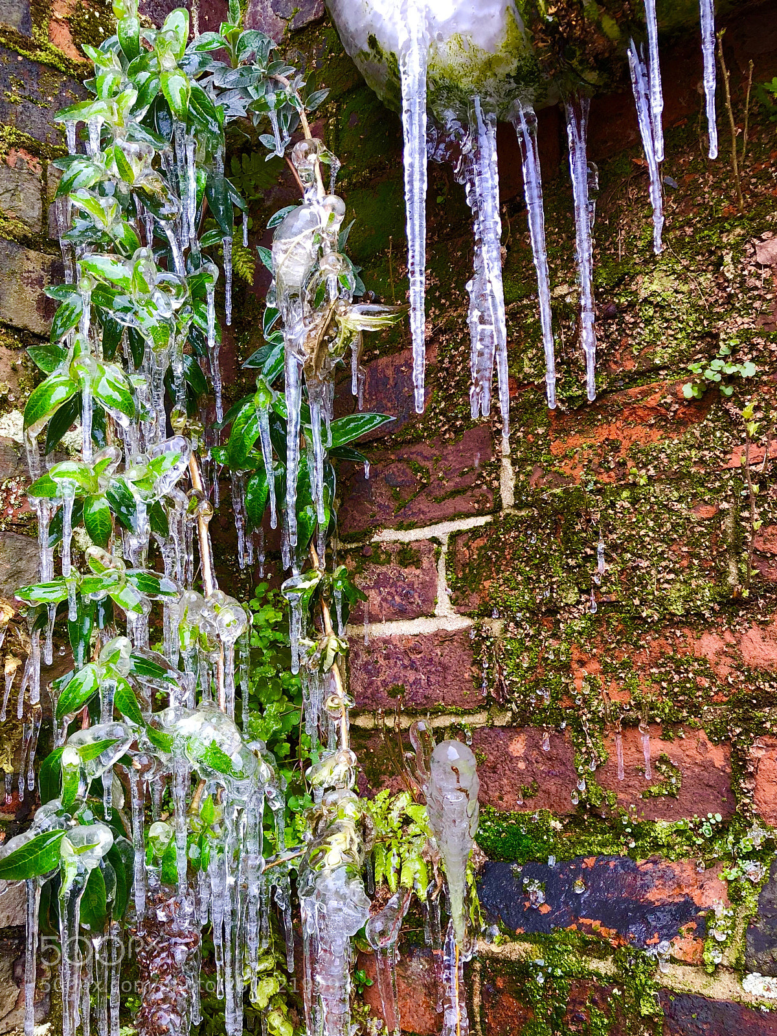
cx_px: 388
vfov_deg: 63.4
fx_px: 838
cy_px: 518
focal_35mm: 28
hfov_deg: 49.7
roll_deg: +1.0
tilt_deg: +3.3
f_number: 1.8
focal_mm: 3.99
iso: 25
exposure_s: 1/33
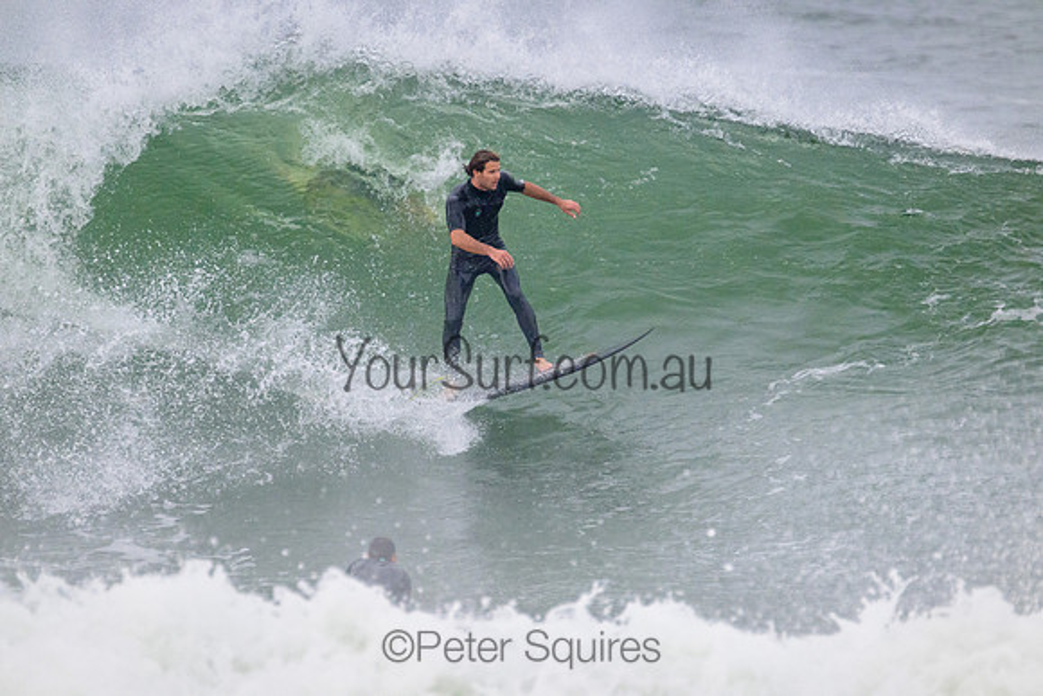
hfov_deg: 2.9
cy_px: 348
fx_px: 20284
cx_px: 522
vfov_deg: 2.0
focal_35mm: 700
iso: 4000
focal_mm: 700
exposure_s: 1/2000
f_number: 11
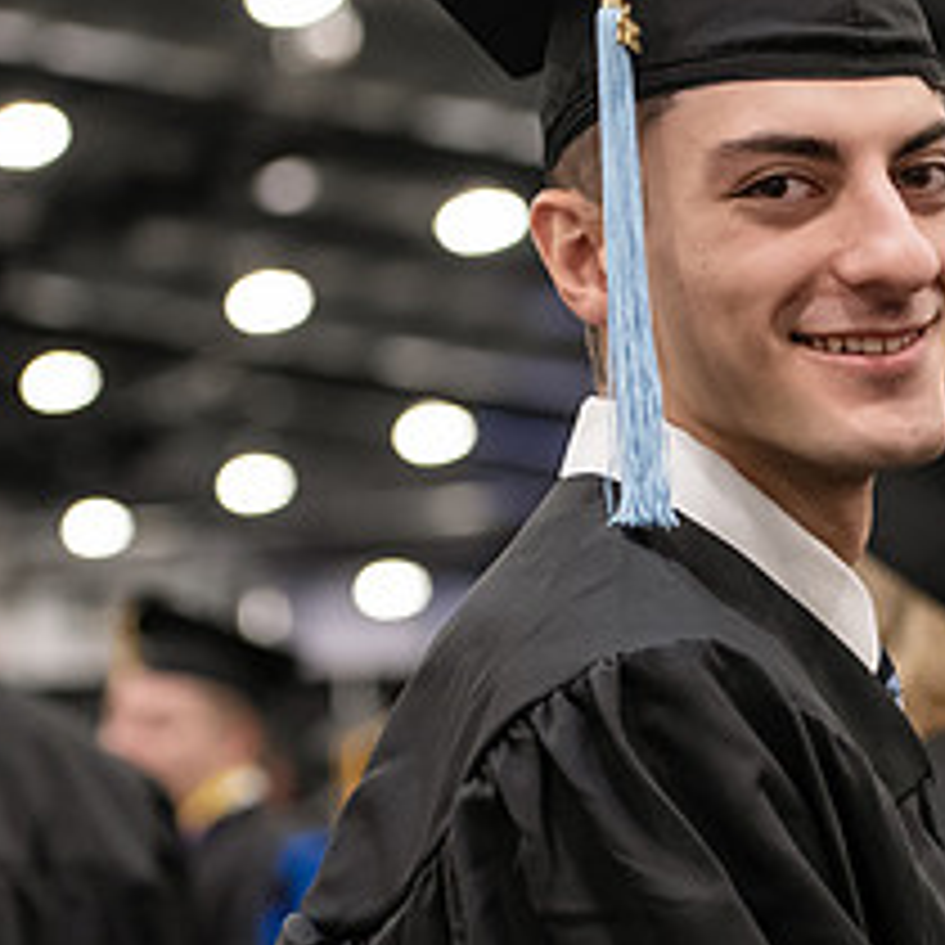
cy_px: 641
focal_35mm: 176
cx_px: 801
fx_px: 5436
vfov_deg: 9.9
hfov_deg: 9.9
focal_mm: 75
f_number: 3.2
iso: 2000
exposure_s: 1/200
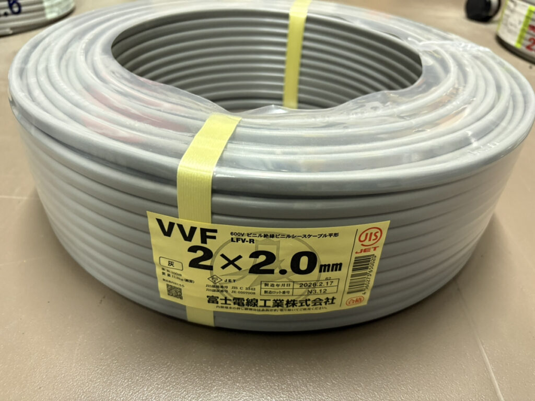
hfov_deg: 67.3
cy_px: 200
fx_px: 402
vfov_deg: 53.1
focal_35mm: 26
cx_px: 268
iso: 250
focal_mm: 5.96
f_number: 1.6
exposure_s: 1/50
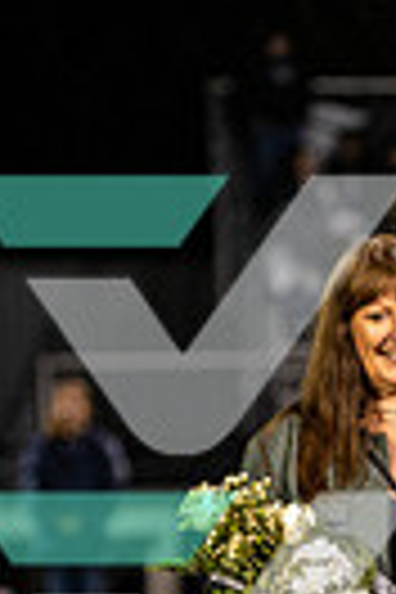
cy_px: 634
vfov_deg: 3.4
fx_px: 10081
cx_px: 630
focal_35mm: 611
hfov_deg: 2.2
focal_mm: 179
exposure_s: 1/125
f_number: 4
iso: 1000
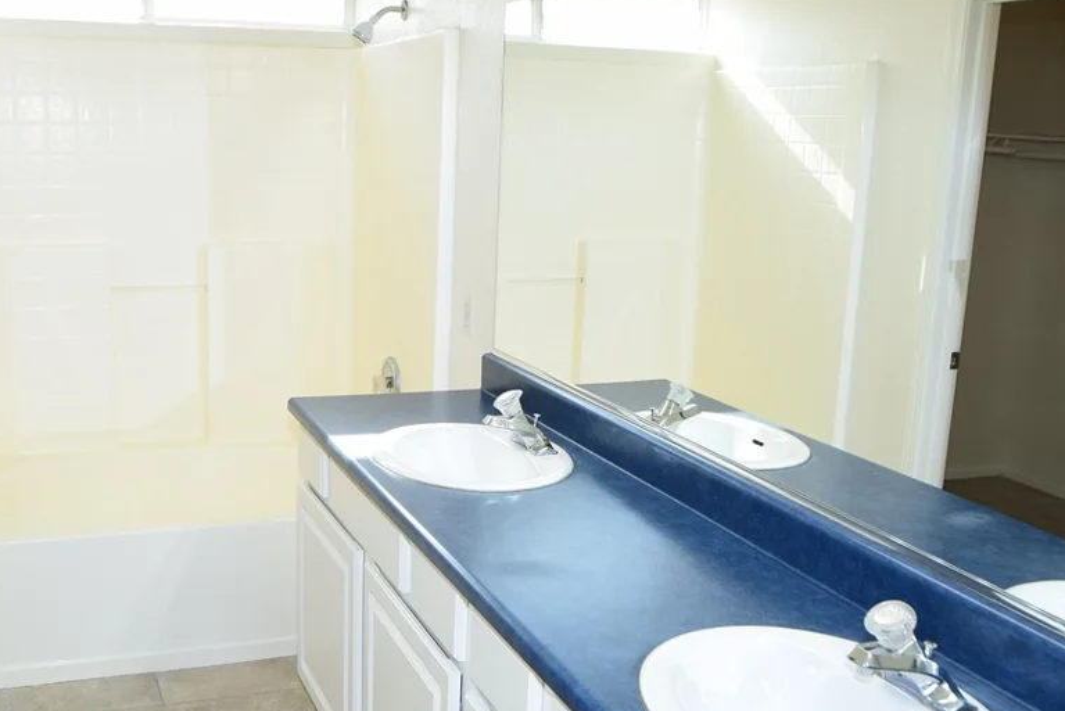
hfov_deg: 52.8
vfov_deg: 36.9
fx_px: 1066
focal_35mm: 36
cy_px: 353
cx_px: 435
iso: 400
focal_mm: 18
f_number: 9
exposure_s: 1/125
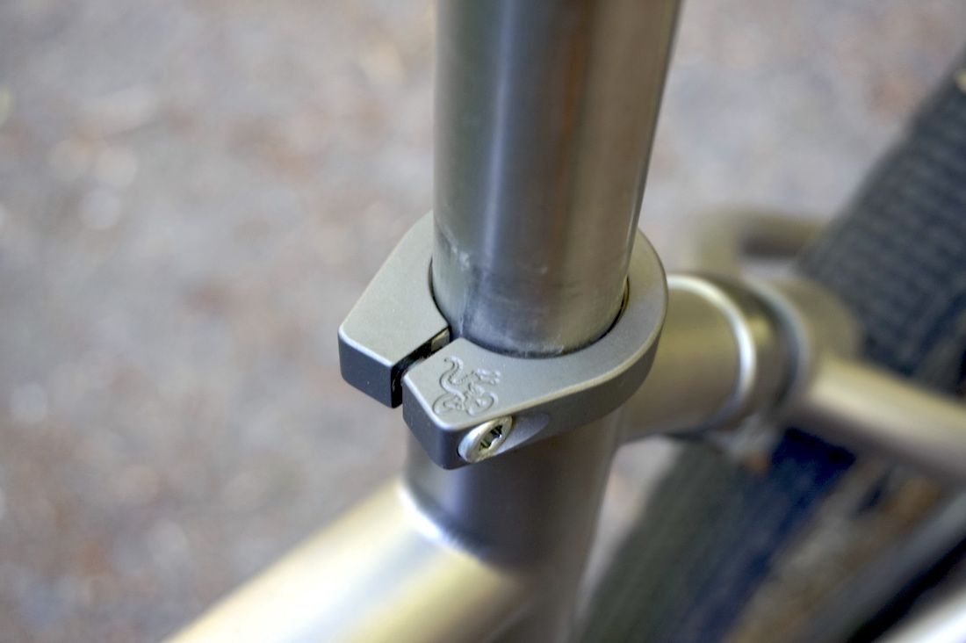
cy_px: 322
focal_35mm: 40
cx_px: 483
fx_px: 1086
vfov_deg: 33.0
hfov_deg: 48.0
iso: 200
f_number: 4.5
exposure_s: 1/15
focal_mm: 27
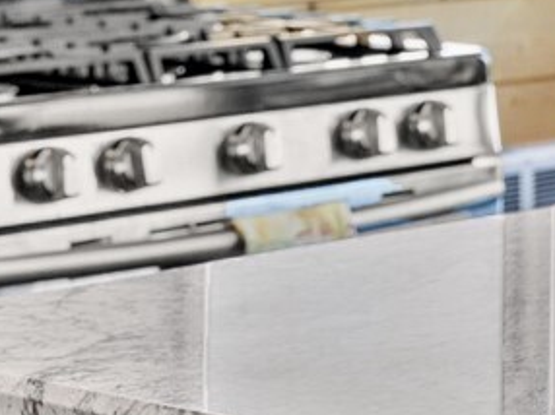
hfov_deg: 9.6
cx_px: 1014
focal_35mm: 196
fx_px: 3135
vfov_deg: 7.4
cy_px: -312
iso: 400
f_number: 2.8
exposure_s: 1/40
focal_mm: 34.3
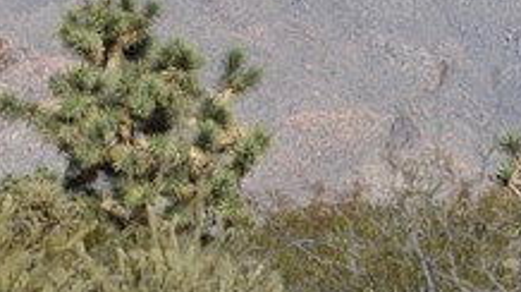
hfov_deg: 5.0
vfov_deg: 2.8
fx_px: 5942
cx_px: -198
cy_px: -144
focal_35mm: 431
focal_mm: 55
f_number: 8
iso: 400
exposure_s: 1/2000
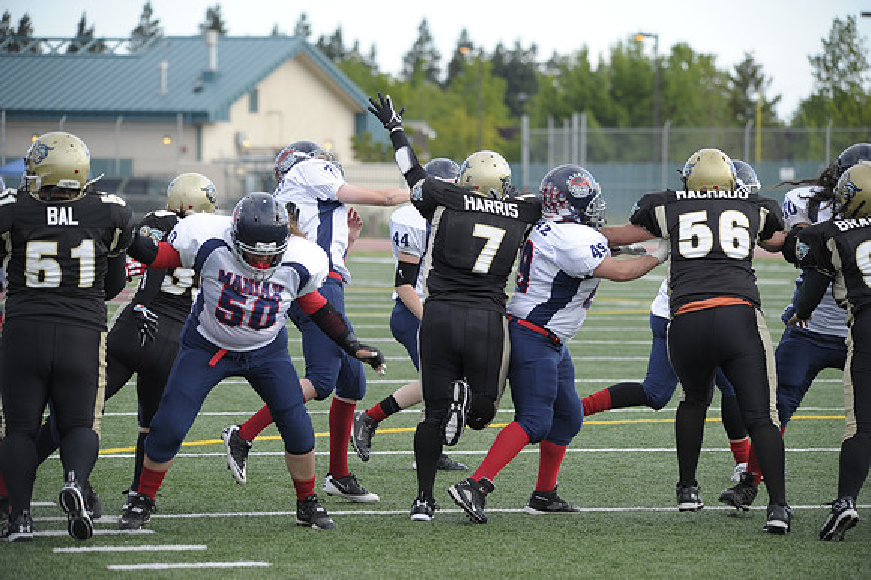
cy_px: 290
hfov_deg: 10.3
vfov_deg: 6.9
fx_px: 4836
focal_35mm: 200
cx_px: 436
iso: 1000
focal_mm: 200
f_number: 5.3
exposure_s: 1/1000
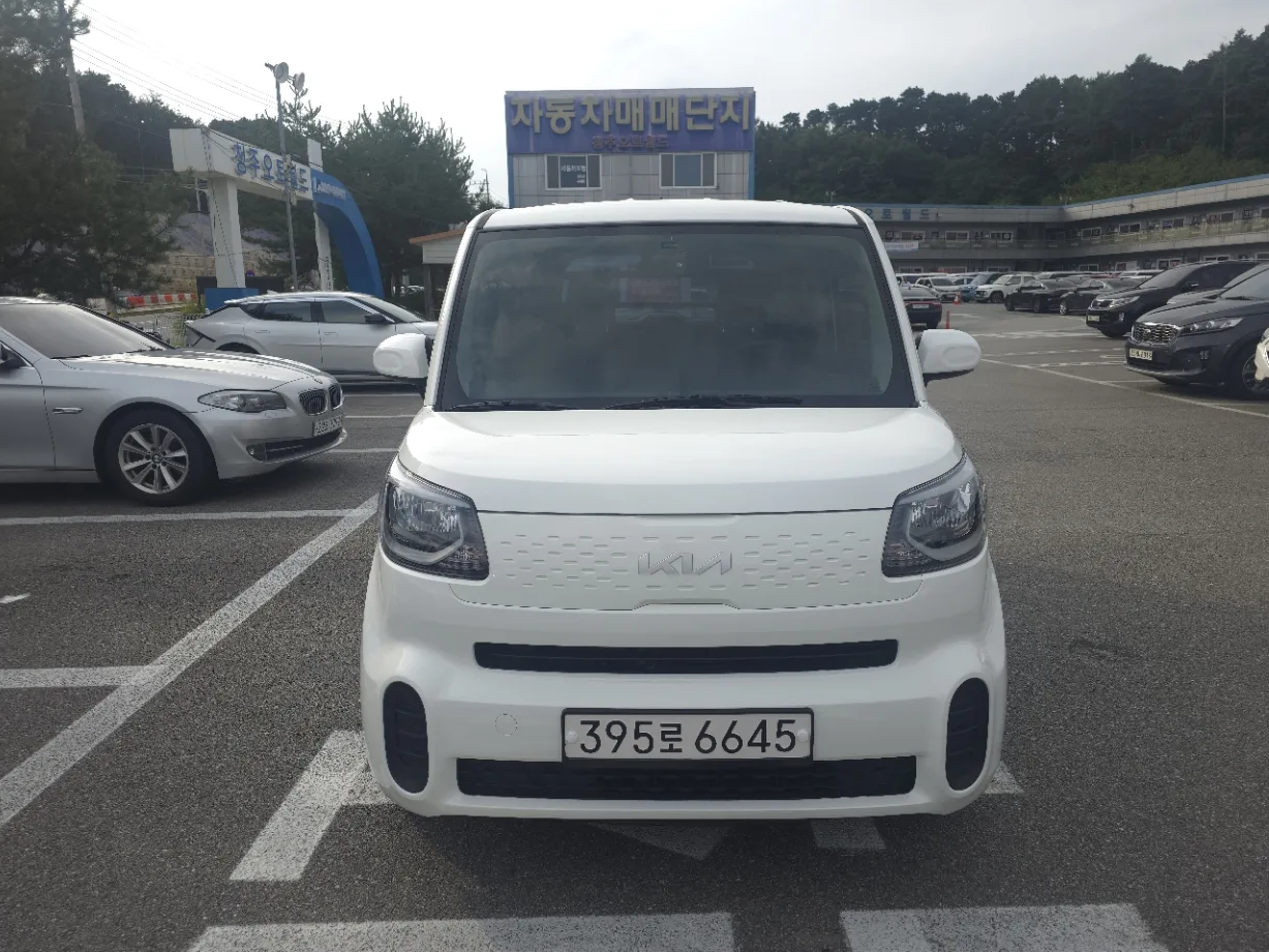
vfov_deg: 56.8
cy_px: 483
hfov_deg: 71.6
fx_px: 880
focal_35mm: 24
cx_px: 655
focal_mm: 6.3
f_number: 1.7
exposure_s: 1/312
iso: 12
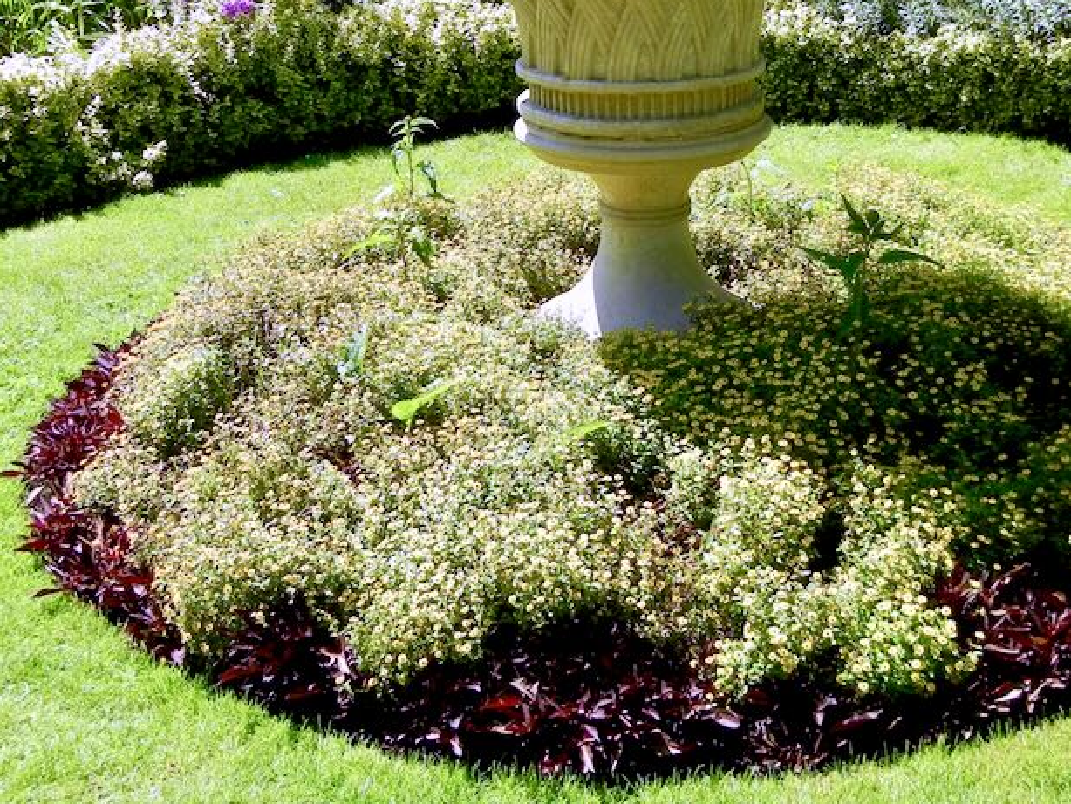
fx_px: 1548
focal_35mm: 50
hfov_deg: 38.0
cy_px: 192
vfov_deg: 28.7
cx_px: 640
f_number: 3.5
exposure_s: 1/573
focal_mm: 5.4
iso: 160
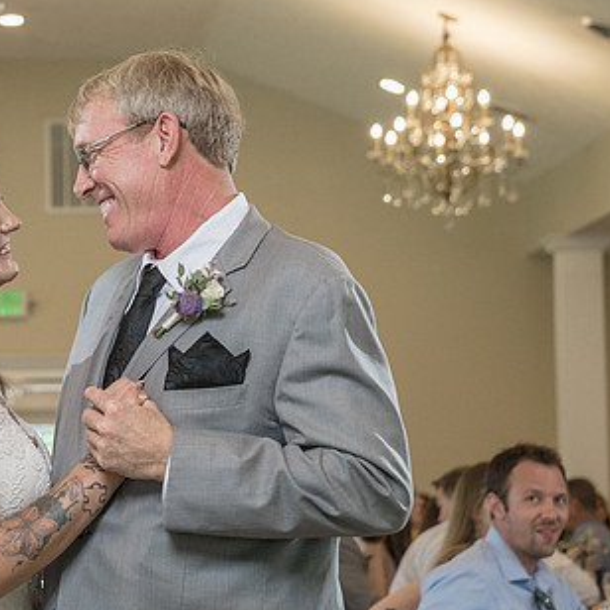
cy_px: 276
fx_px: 2771
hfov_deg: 12.4
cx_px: 7
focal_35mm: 139
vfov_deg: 12.6
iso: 2000
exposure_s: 1/250
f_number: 4
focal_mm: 57
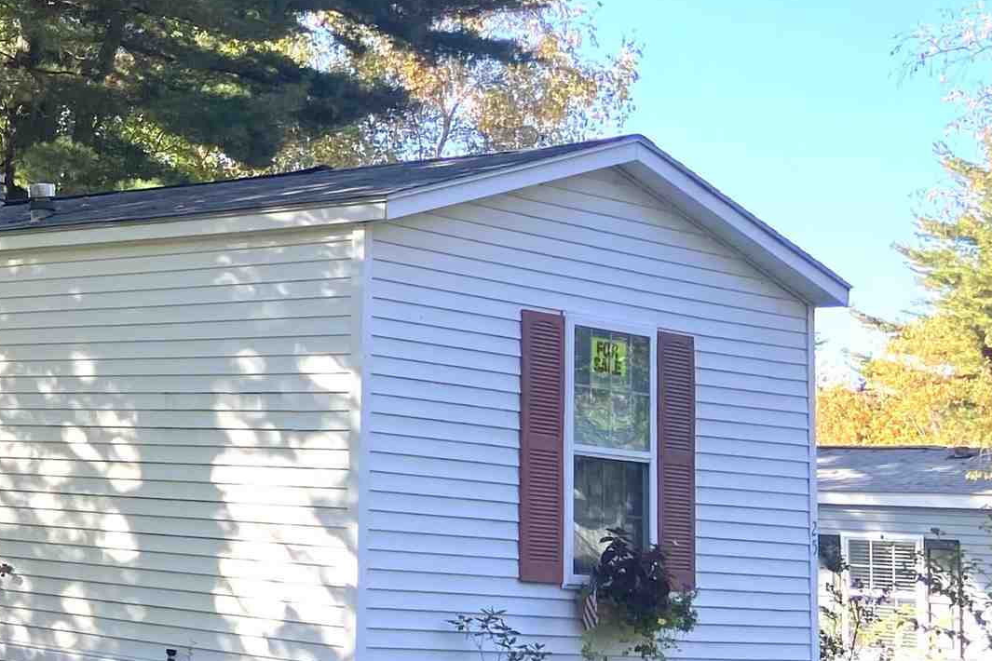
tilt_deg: +8.4
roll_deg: -2.9
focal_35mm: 78
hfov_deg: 23.1
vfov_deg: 17.5
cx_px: -297
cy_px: 247
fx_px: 2149
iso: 32
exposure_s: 1/481
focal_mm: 4.25
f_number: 1.8
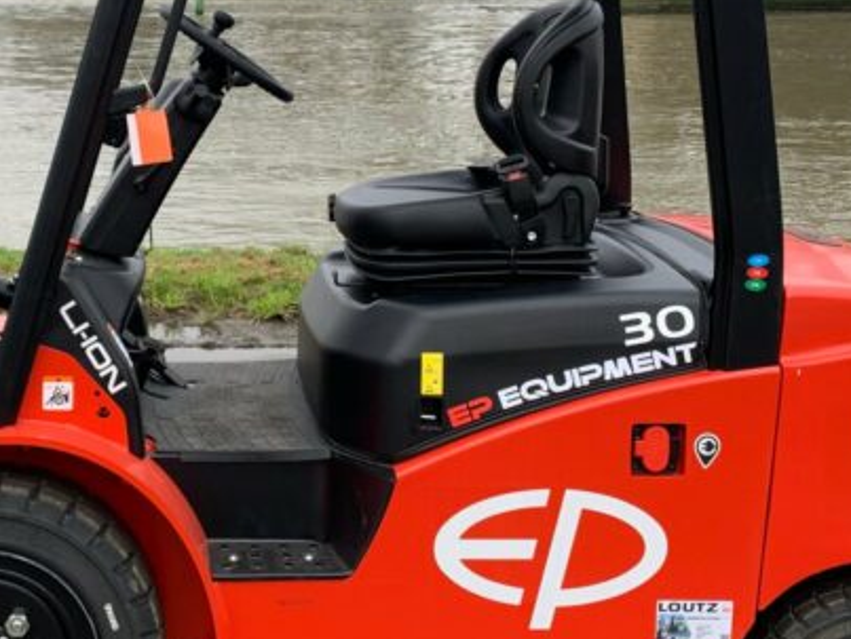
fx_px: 1624
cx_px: 201
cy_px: 249
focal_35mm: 66
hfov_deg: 28.9
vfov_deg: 22.2
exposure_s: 1/188
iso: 25
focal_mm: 4.25
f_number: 1.8
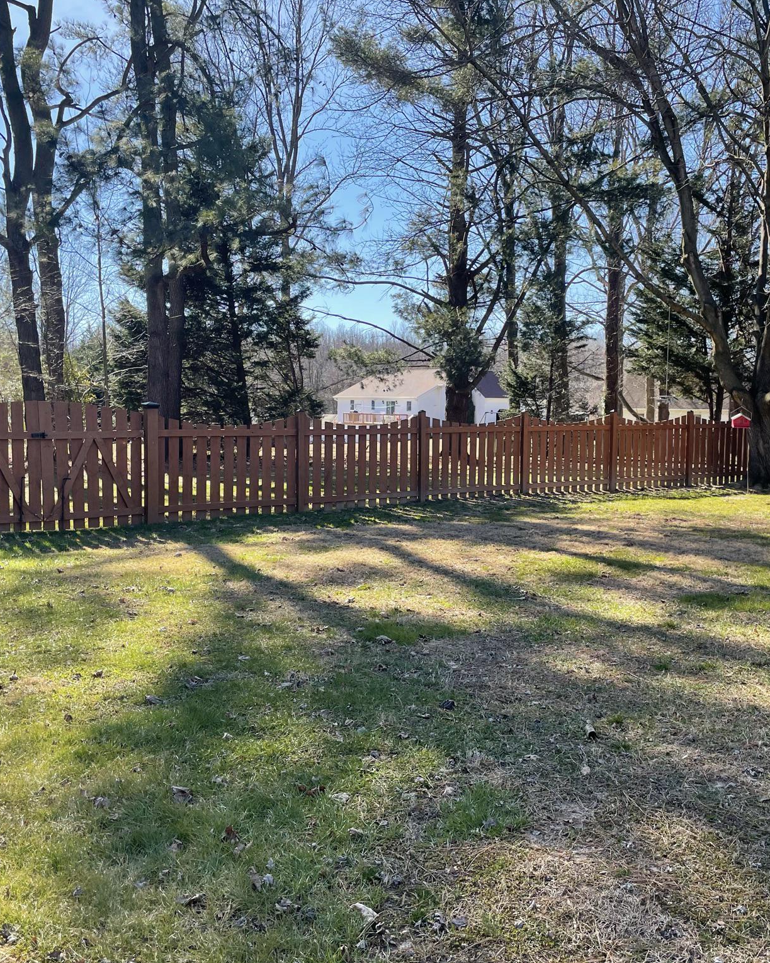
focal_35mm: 34
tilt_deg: -3.6
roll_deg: -0.8
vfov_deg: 52.8
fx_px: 969
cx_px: 444
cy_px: 481
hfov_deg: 43.2
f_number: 1.6
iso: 32
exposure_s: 1/831
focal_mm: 4.2
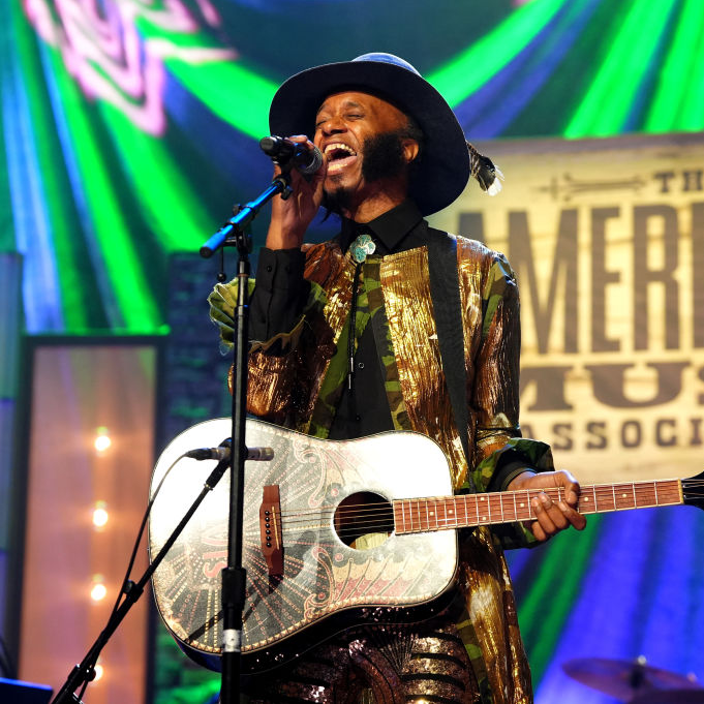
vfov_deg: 13.1
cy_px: 352
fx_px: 3060
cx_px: 339
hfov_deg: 13.1
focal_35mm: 133
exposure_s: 1/320
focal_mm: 104
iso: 2500
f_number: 3.5
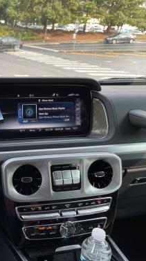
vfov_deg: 52.8
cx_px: -6
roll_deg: -3.1
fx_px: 262
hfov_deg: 28.8
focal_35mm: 38
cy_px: 130
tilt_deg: -25.9
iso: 32
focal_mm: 4.2
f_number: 1.6
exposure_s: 1/165
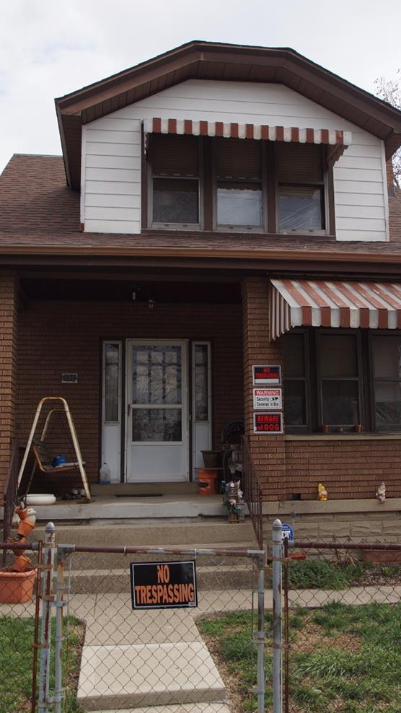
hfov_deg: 33.0
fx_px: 676
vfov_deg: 55.6
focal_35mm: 36
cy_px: 356
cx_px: 206
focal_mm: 15
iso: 100
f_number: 6.3
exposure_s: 1/200
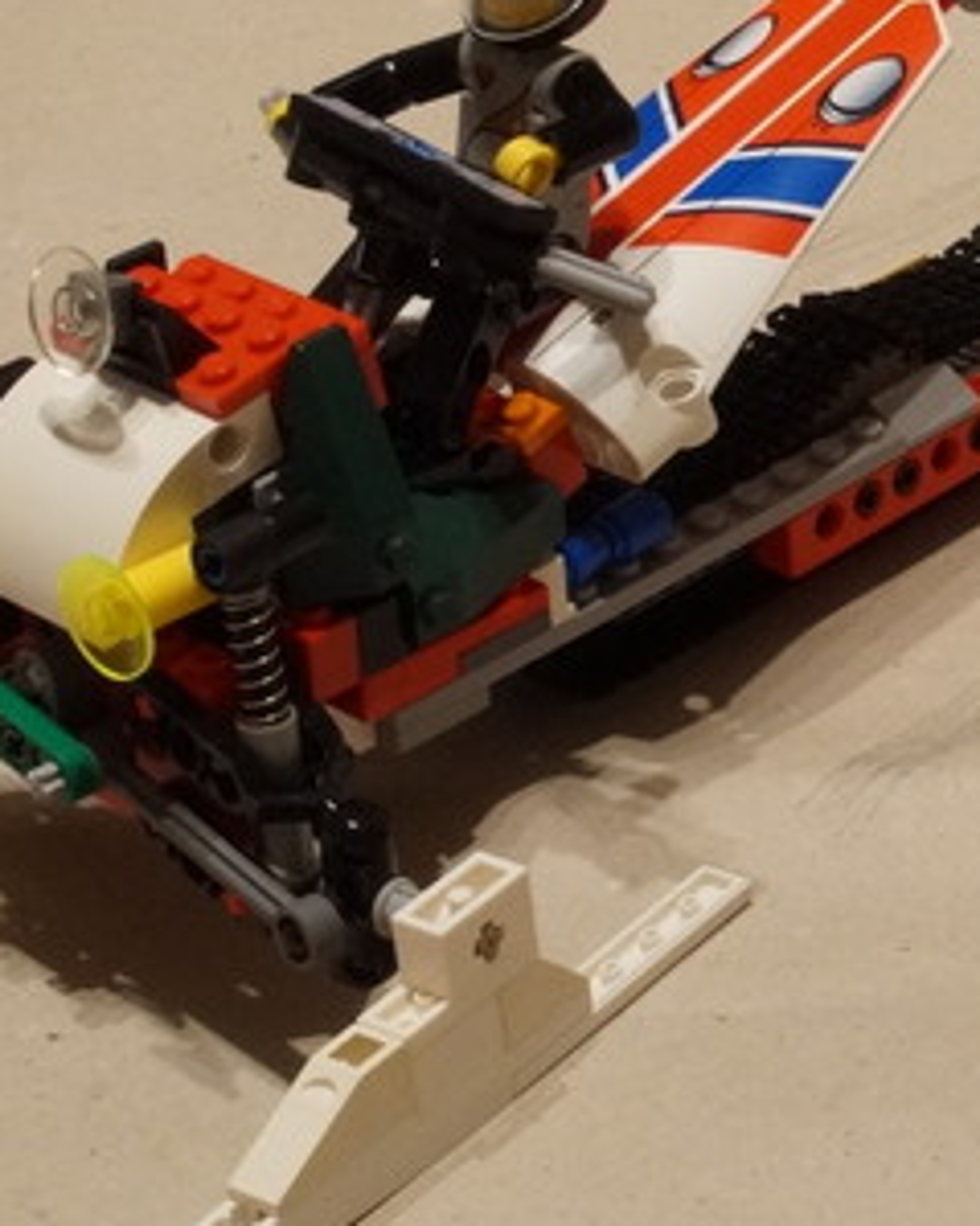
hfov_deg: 11.9
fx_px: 4607
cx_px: 1115
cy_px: 258
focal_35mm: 127
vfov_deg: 15.1
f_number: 22
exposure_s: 1/1.25
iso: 1600
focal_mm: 30
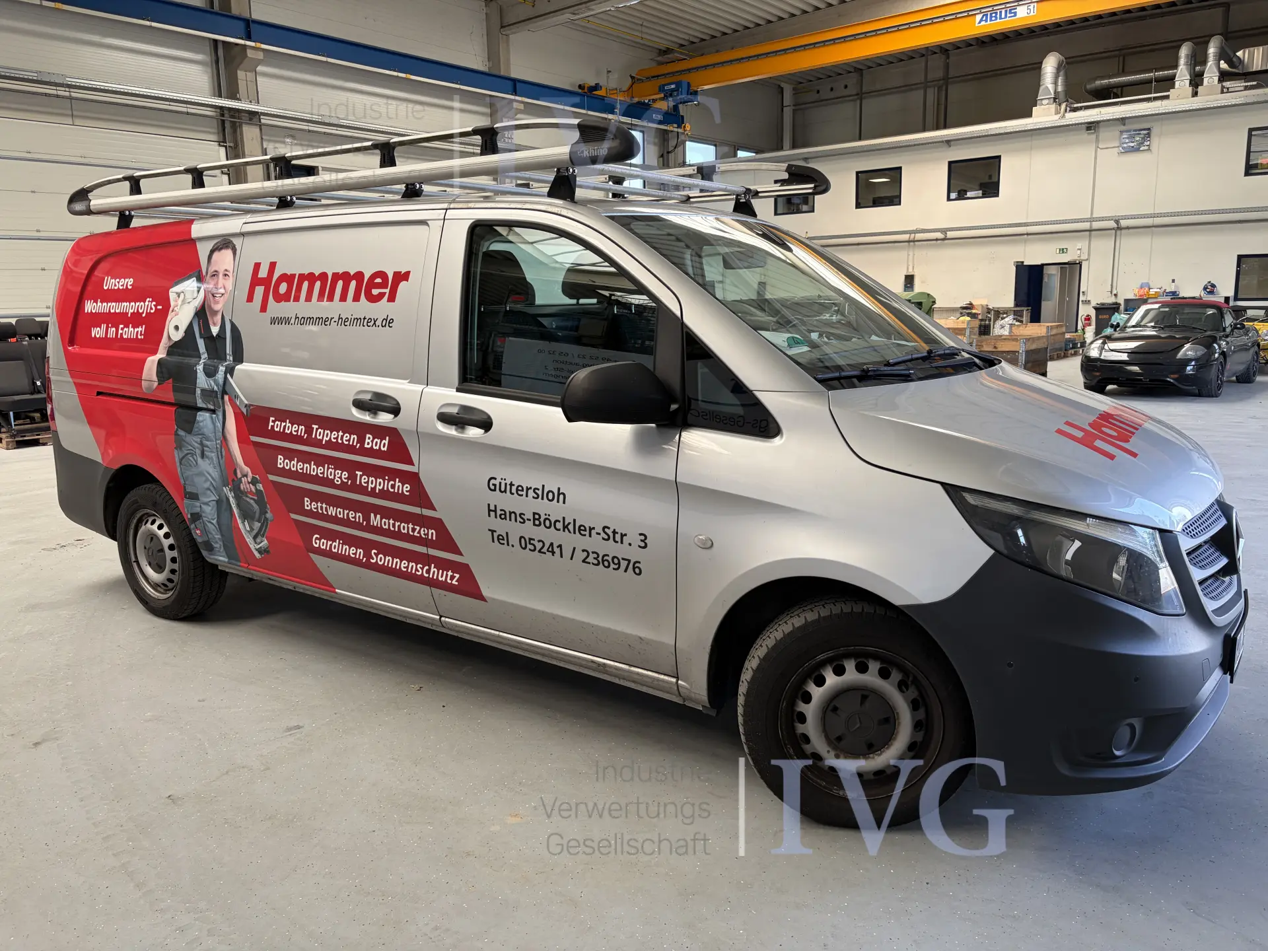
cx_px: 634
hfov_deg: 67.3
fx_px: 952
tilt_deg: -10.3
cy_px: 476
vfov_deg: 53.1
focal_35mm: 26
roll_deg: +1.6
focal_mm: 5.96
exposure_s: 1/121
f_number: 1.6
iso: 50
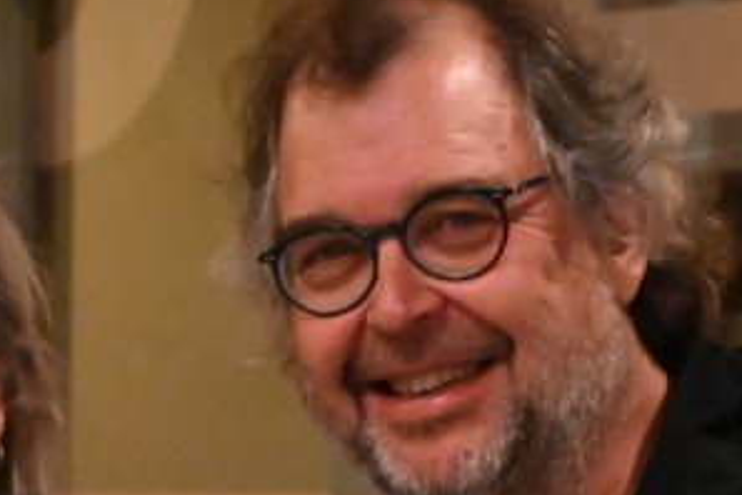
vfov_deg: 7.2
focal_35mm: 185
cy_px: 930
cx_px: 50
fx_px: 3813
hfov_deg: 11.0
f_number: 4.8
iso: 9000
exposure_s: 1/60
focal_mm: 34
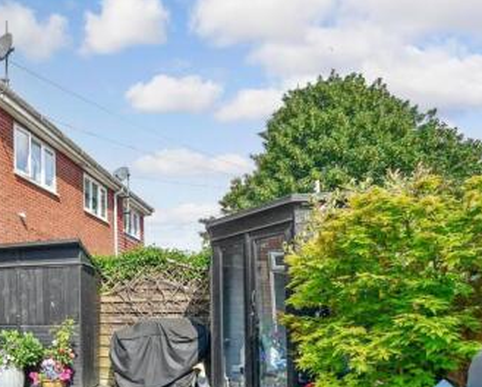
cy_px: 294
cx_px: 61
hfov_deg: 55.1
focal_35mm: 28
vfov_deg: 49.4
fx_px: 400
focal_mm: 10
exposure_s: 1/320
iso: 160
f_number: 8
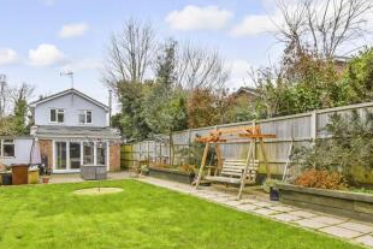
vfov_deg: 54.9
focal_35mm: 23
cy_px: 144
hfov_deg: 75.6
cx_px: 158
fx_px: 238
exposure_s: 1/125
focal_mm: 10
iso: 160
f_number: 8
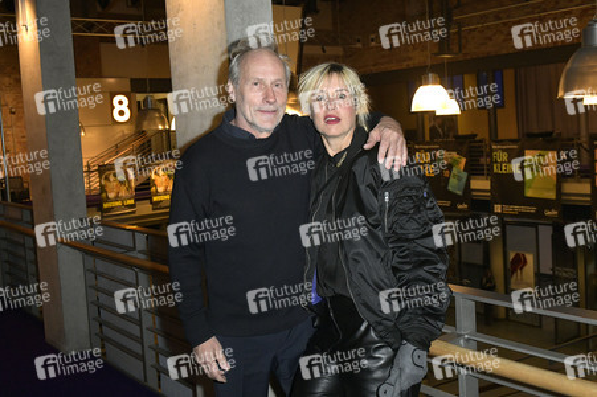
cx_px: 298
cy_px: 198
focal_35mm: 34
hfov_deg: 55.8
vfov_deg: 38.8
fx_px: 563
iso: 2500
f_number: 6.3
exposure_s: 1/250
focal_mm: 34
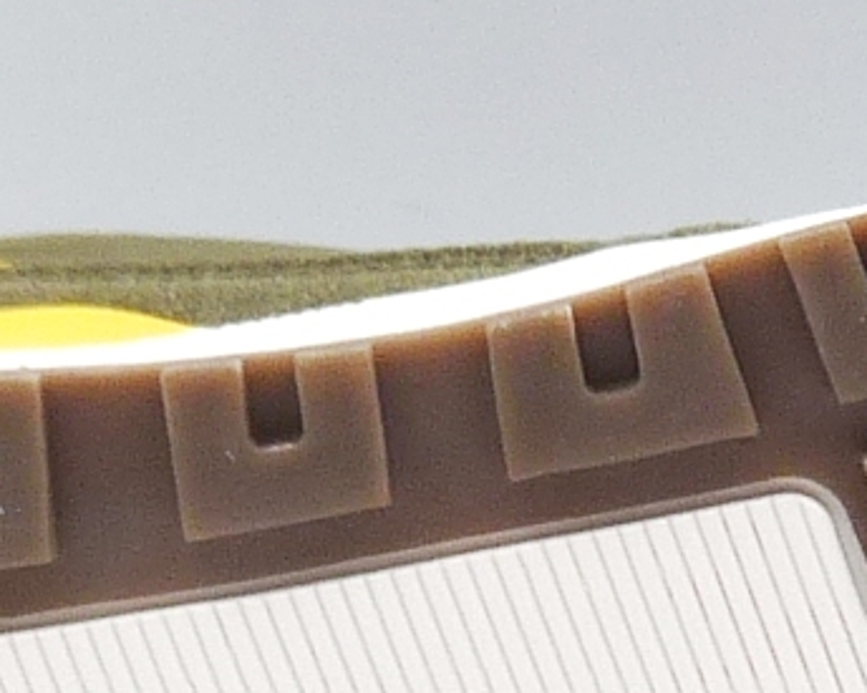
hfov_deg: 10.4
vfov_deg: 8.2
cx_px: 693
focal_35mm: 186
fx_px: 4771
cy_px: 751
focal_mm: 4.8
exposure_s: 1/200
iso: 100
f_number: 4
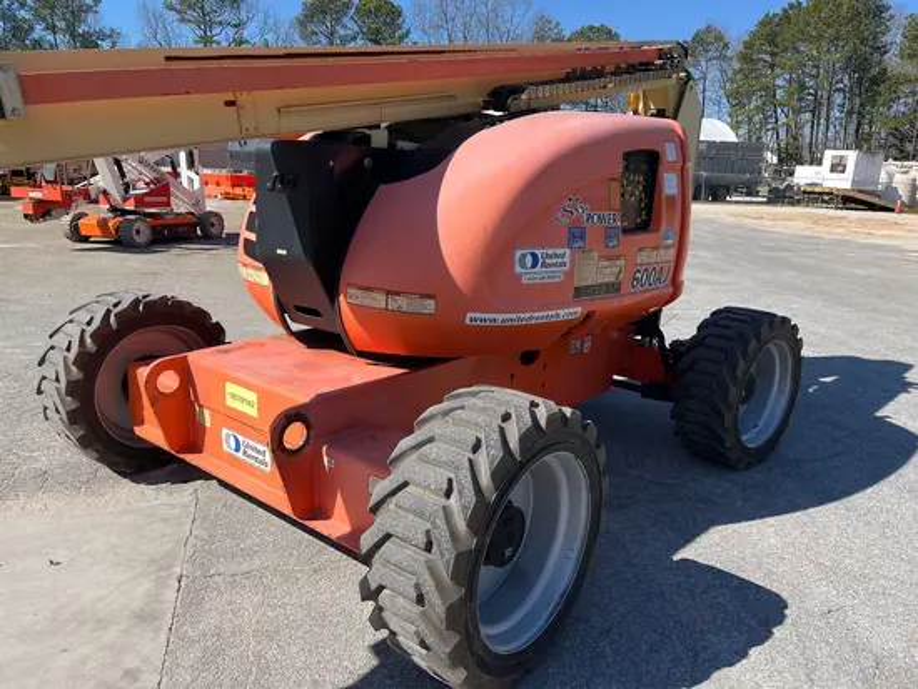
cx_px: 459
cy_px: 344
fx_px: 690
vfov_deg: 53.1
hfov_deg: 67.3
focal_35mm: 26
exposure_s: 1/2463
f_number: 1.6
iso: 50
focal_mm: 5.1
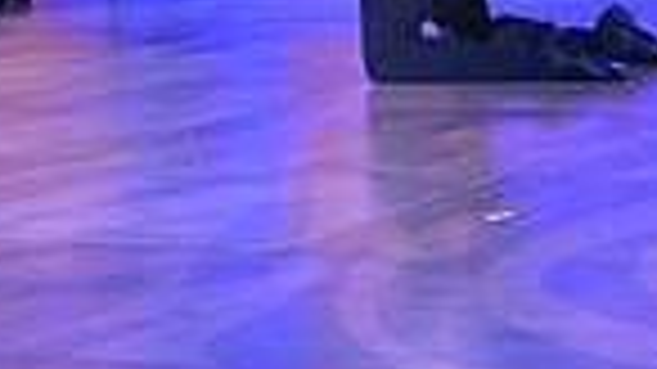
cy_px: -151
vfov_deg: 6.0
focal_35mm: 200
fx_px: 3483
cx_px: -495
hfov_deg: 10.2
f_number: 9
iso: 6400
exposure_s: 1/400
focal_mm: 48
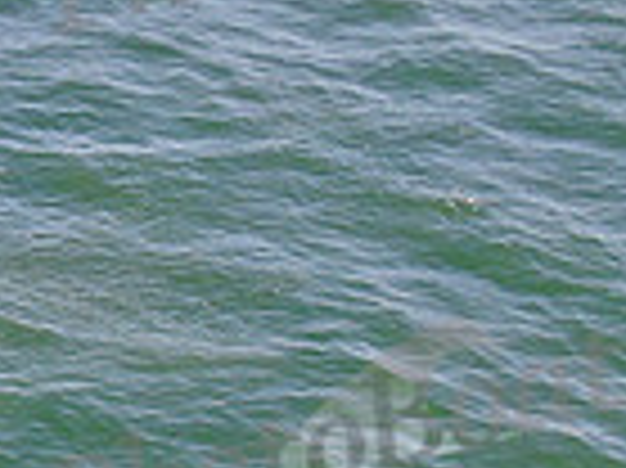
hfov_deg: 9.7
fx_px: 3614
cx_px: -212
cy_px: 236
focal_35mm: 200
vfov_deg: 7.4
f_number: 3.8
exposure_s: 1/320
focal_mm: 8.6
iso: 100
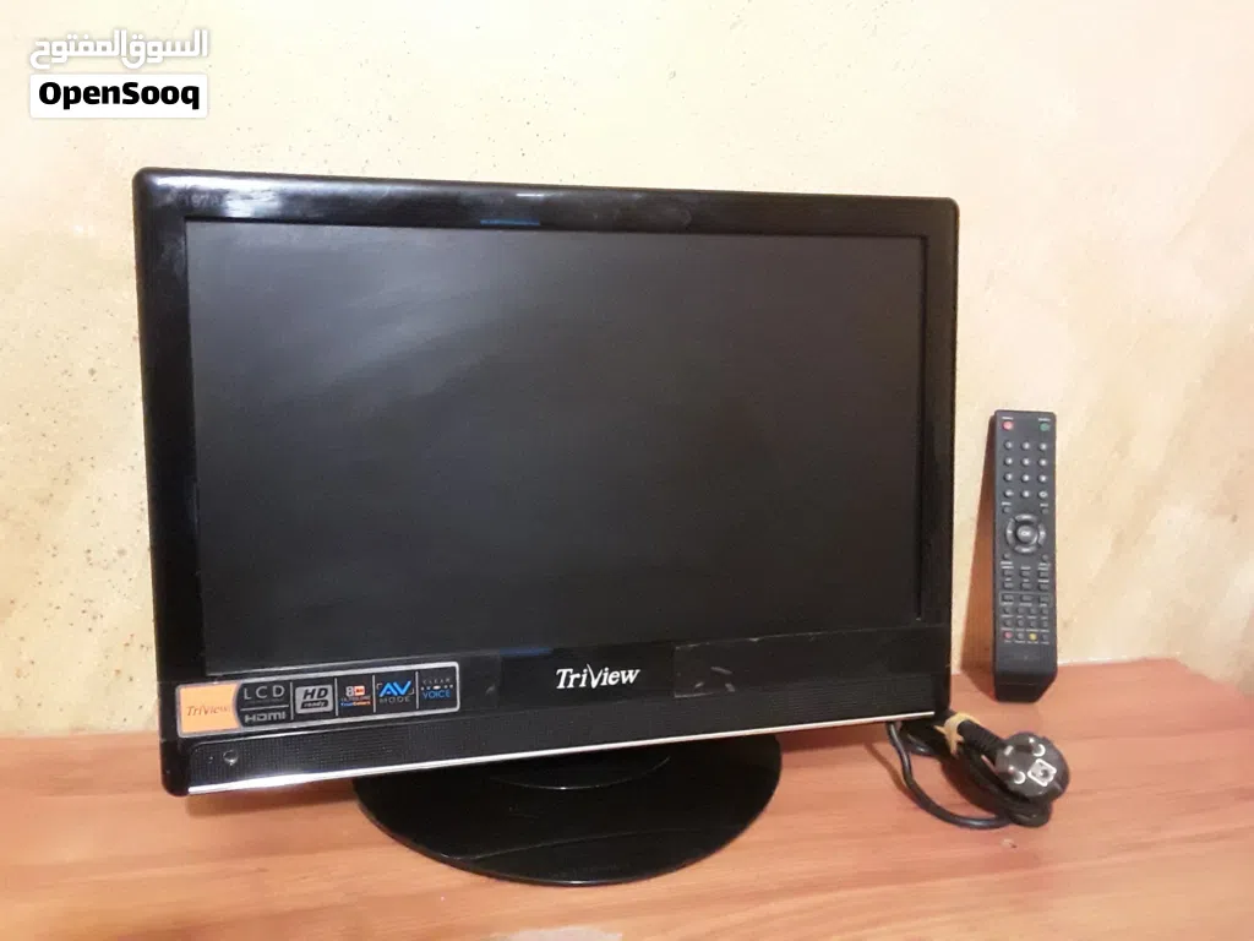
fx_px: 1087
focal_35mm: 30
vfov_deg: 46.8
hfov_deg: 60.0
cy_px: 470
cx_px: 627
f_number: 1.9
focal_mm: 2.2
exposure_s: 1/20
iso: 640
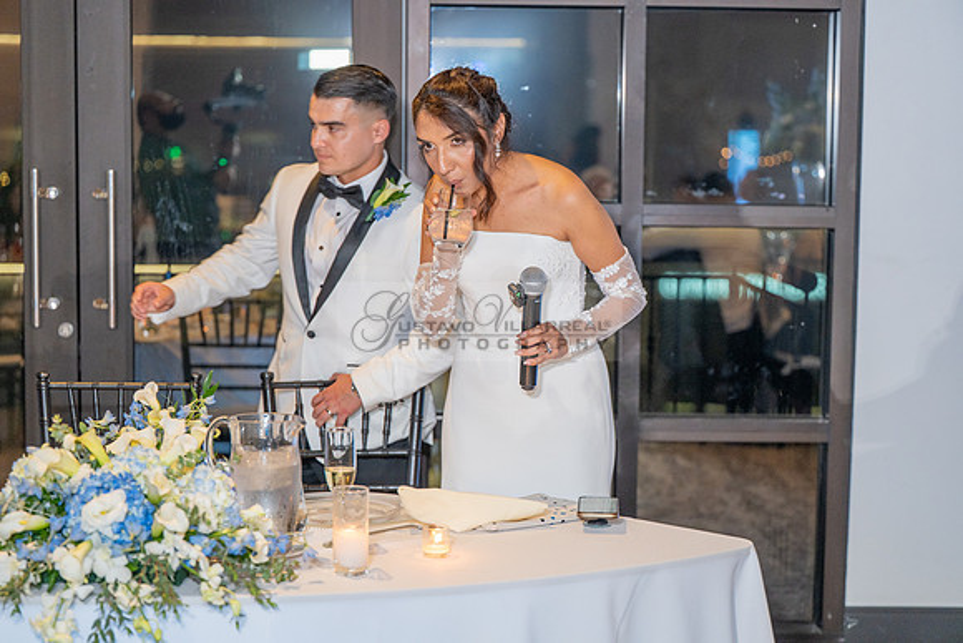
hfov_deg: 28.8
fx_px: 1873
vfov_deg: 19.5
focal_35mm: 70
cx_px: 482
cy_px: 322
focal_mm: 70
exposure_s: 1/125
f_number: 2.8
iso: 1000
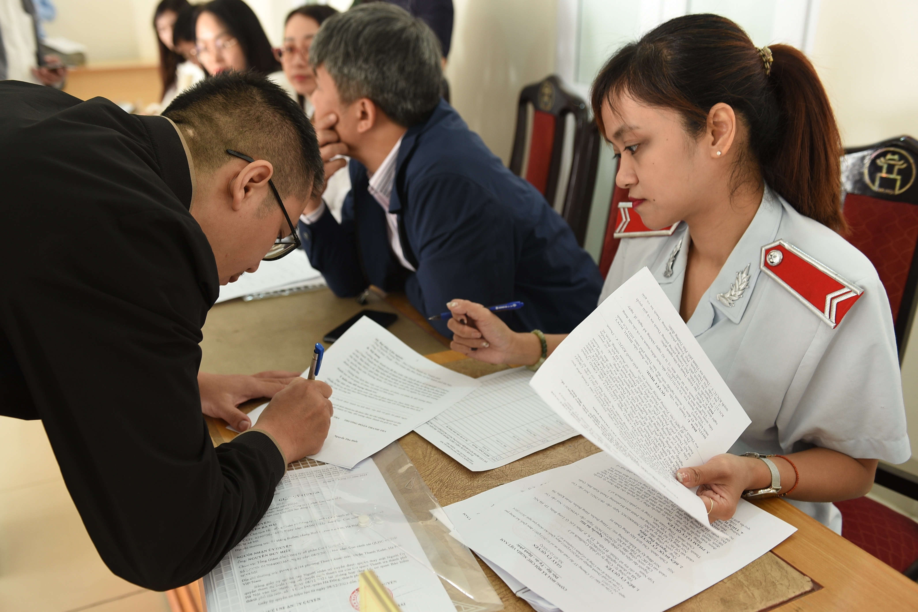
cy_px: 306
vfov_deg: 41.1
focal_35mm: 32
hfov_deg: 58.7
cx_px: 459
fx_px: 816
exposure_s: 1/50
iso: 400
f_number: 3.5
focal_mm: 32
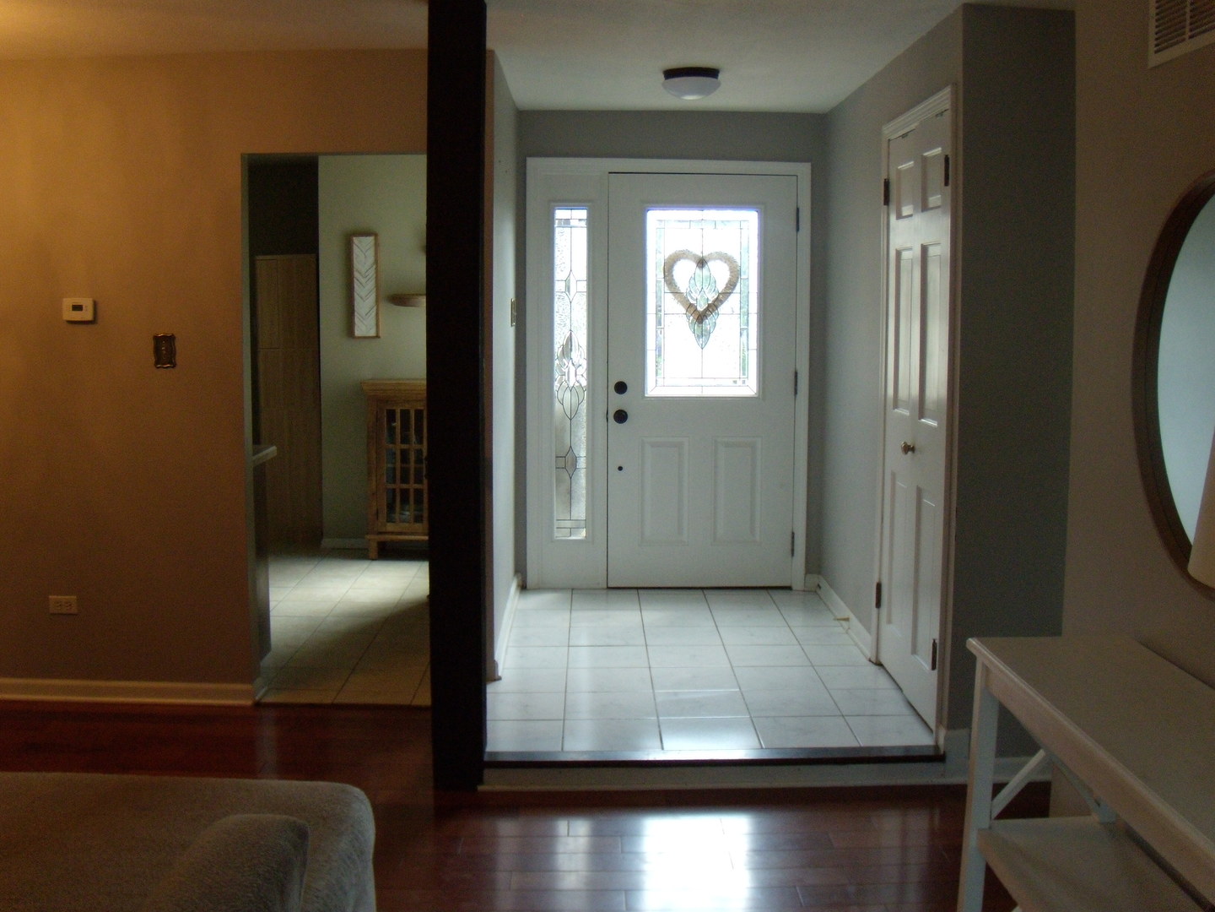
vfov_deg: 39.7
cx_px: 608
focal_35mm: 36
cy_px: 456
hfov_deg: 51.4
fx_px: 1264
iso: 250
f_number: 3.6
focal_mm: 6.4
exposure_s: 1/60
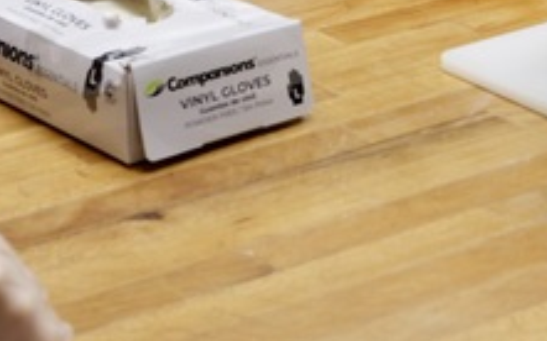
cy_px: -421
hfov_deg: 12.9
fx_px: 2325
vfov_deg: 7.9
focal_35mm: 156
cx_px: 728
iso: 1000
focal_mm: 33
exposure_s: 1/60
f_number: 5.6
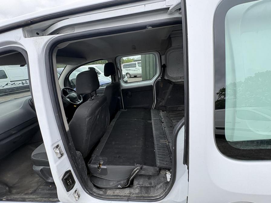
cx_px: 136
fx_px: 110
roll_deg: -0.3
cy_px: 102
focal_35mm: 14
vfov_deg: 85.7
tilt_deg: -14.5
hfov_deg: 102.1
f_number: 2.2
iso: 64
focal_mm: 2.22
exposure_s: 1/200
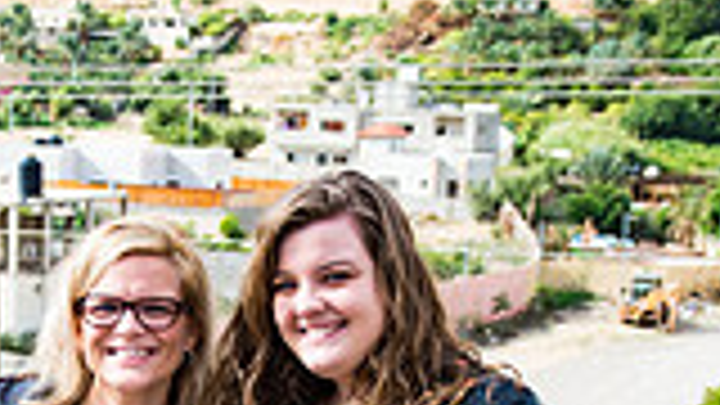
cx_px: 230
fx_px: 1795
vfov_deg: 12.3
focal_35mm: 94
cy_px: 590
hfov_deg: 22.6
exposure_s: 1/2500
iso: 200
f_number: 2.8
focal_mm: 32
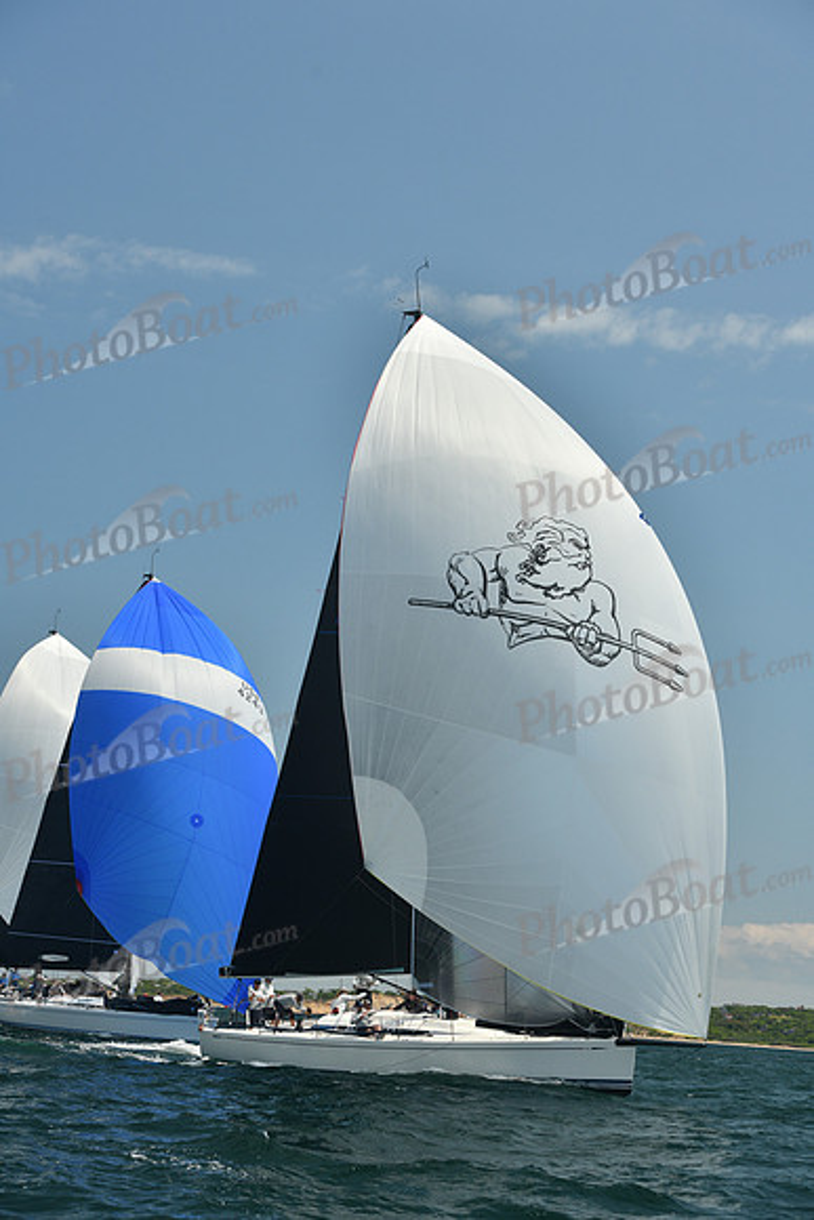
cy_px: 610
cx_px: 407
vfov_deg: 28.8
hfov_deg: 19.5
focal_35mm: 70
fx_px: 2373
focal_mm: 70
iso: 320
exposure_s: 1/640
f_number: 7.1
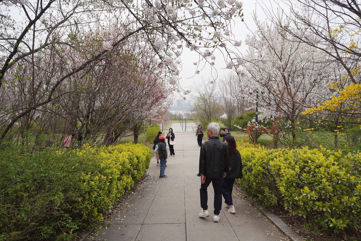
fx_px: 241
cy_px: 120
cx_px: 180
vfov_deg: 53.1
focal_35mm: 24
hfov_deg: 73.7
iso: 100
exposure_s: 1/100
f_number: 10
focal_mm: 24
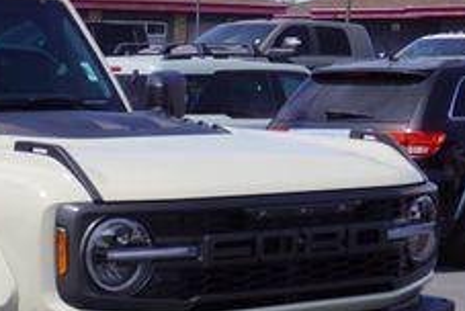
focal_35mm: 152
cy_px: 307
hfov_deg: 13.1
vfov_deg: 9.0
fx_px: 1966
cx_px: -94
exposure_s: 1/160
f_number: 11
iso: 100
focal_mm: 36
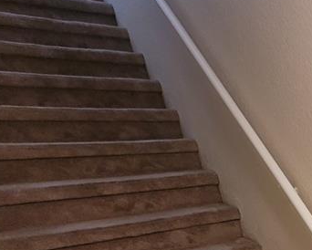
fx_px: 351
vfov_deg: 31.9
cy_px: 307
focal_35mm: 38
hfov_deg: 32.4
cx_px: 427
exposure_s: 1/60
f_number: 2.2
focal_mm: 1.74
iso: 160
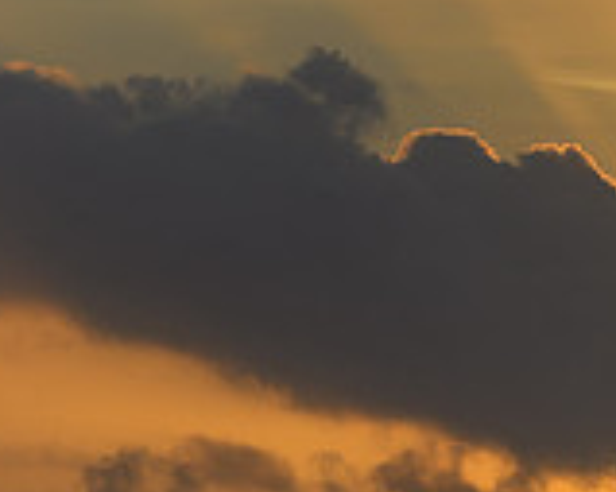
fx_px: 9620
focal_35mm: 528
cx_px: 786
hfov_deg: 3.7
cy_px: 451
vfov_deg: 2.9
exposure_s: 1/100
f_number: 13
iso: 50
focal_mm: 100
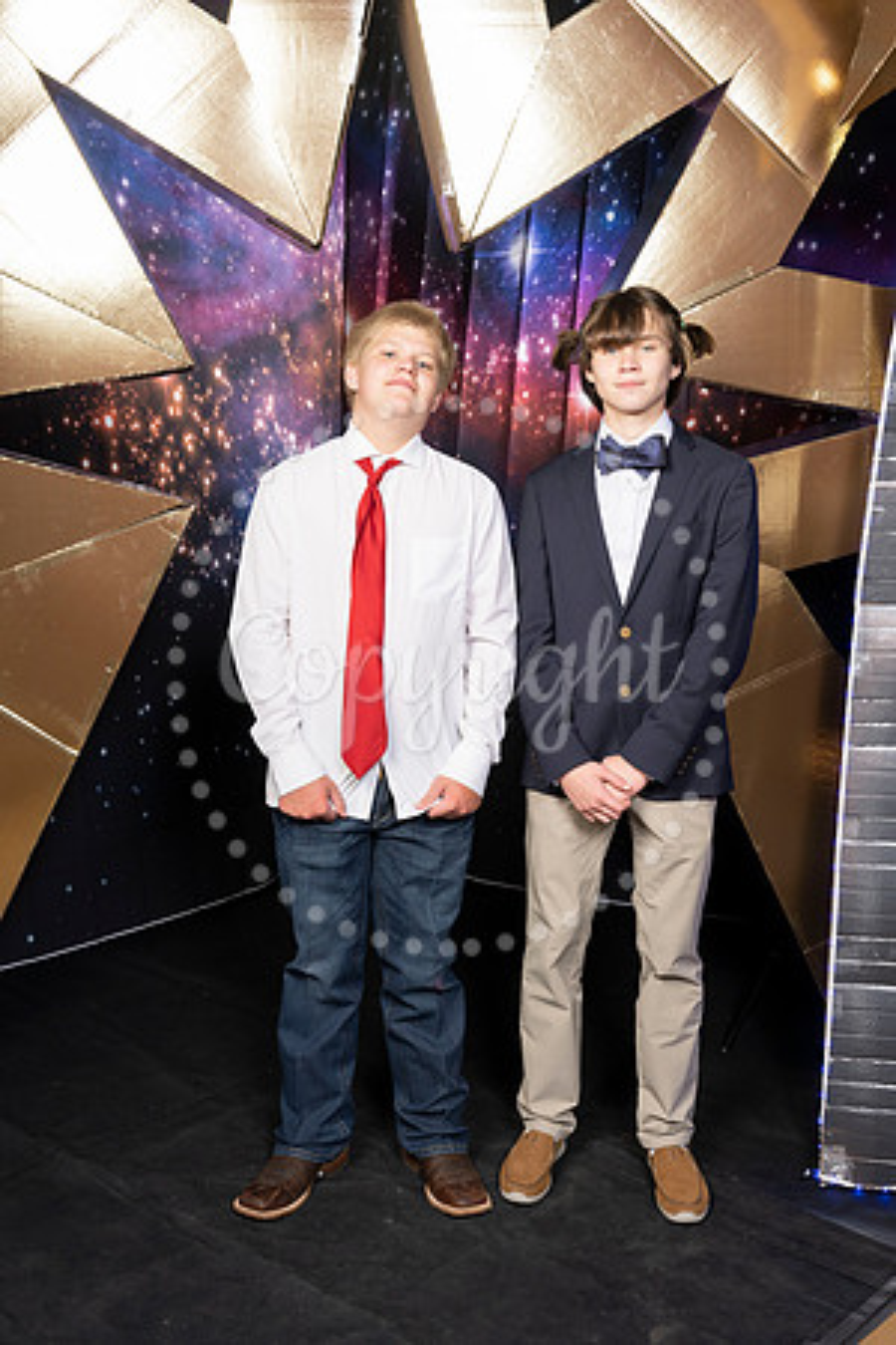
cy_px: 672
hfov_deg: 34.2
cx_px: 448
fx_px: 1456
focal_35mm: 39
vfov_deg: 49.6
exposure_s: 1/160
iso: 320
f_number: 9
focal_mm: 39
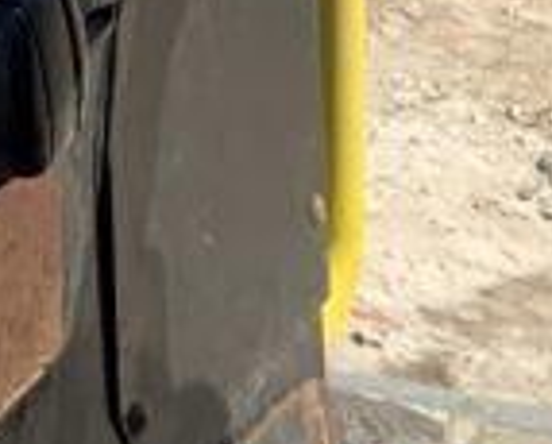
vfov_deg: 6.9
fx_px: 3307
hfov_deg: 9.2
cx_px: -394
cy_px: -857
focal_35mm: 202
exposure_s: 1/1675
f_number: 1.8
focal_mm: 3
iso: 16
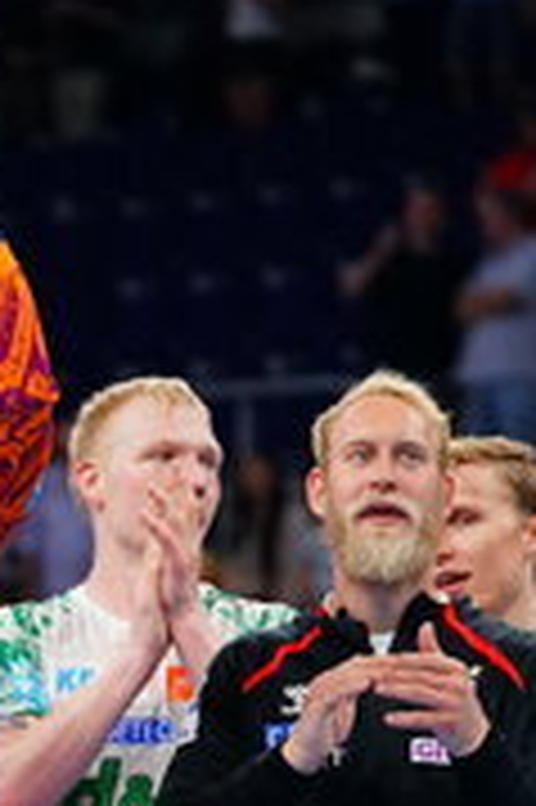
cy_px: 1036
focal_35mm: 376
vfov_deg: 5.5
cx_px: -176
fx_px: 8413
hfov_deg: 3.6
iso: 2500
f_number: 2.8
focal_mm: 112
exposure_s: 1/1600
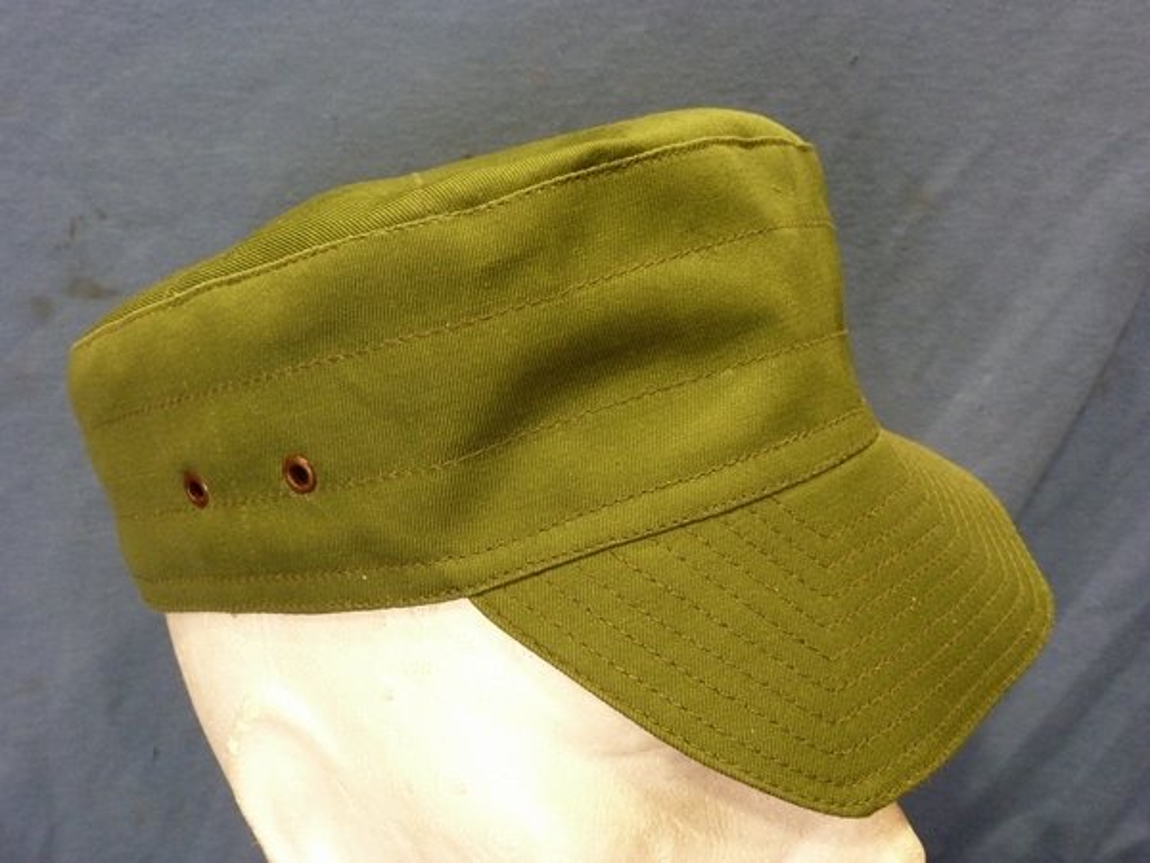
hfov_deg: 49.0
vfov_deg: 37.7
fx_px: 1262
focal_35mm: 38
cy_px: 432
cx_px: 575
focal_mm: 6.8
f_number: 3.8
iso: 400
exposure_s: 1/6
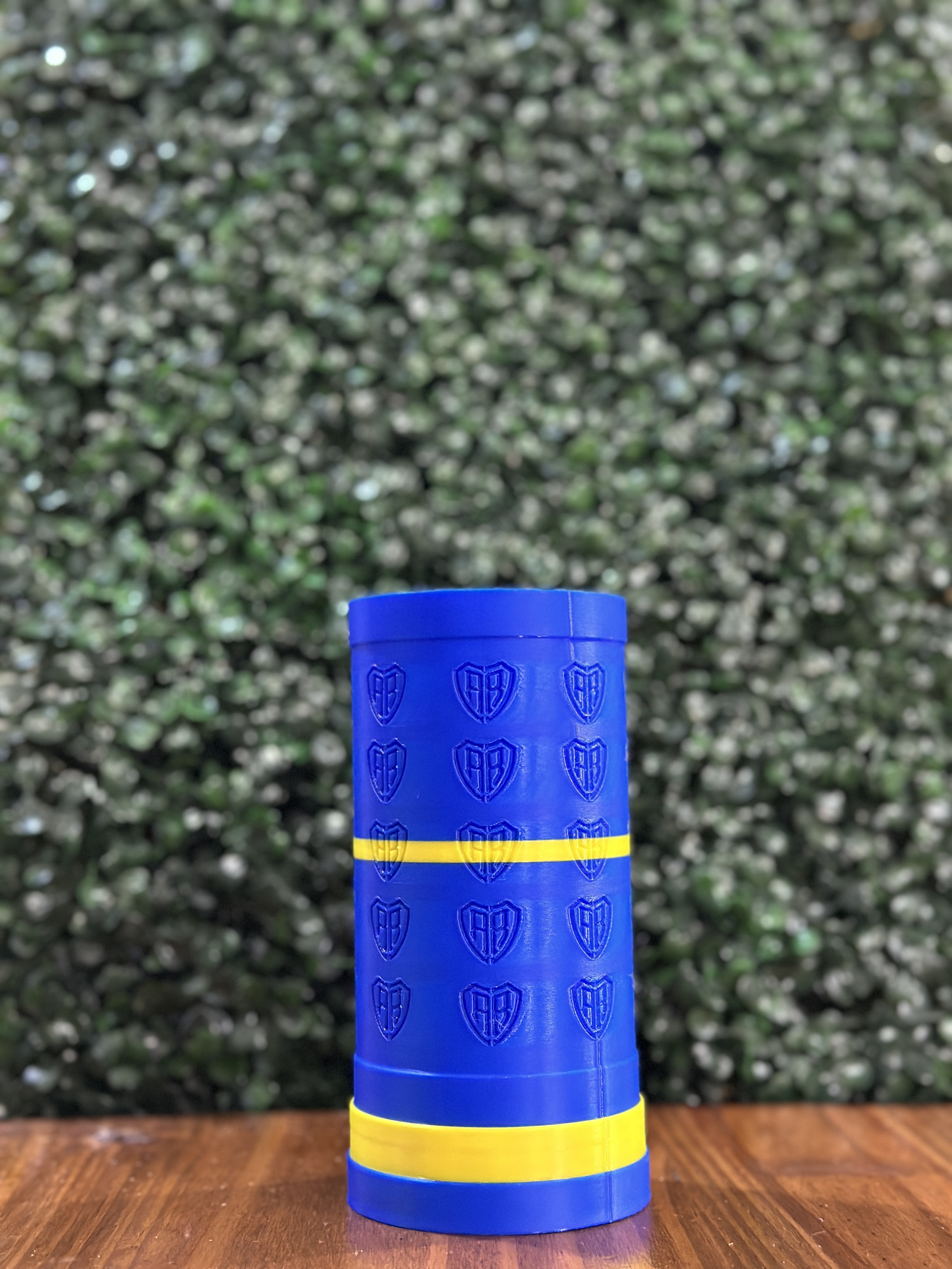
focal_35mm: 48
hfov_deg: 30.3
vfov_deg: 39.7
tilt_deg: +5.1
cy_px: 634
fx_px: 1760
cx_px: 476
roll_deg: -0.2
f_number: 1.78
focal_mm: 6.86
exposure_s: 1/33
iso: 640
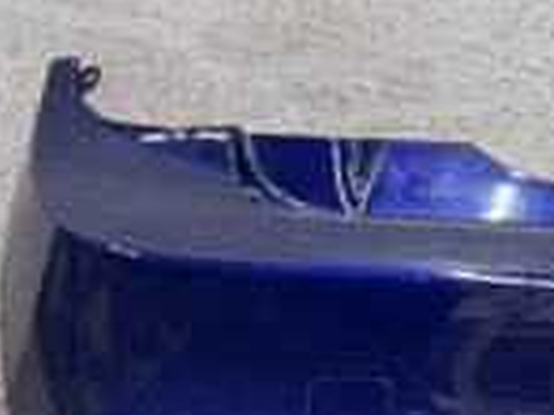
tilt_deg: -36.5
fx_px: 1664
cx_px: 1089
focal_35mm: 104
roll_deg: -0.9
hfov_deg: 15.4
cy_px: 411
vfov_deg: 14.0
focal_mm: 6.76
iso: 400
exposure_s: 1/60
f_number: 1.78
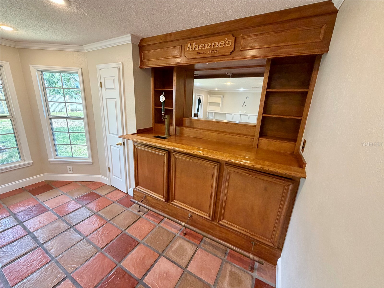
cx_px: 192
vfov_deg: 85.7
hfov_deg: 102.1
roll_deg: -2.7
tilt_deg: -16.0
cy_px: 144
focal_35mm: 14
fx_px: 155
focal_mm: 2.22
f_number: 2.2
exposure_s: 1/60
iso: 200
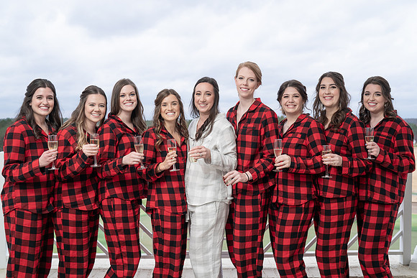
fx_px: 421
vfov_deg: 36.6
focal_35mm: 36
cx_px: 211
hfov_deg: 52.7
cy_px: 135
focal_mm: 35
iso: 100
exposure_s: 1/250
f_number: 4
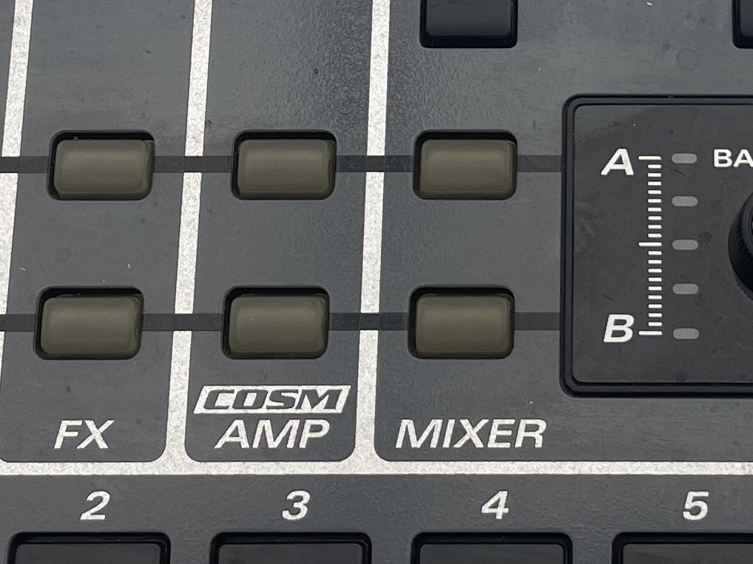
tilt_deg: -53.9
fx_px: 2240
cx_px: 604
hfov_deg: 18.9
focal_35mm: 103
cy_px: -85
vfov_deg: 14.0
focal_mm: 4.2
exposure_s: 1/231
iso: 32
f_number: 1.6
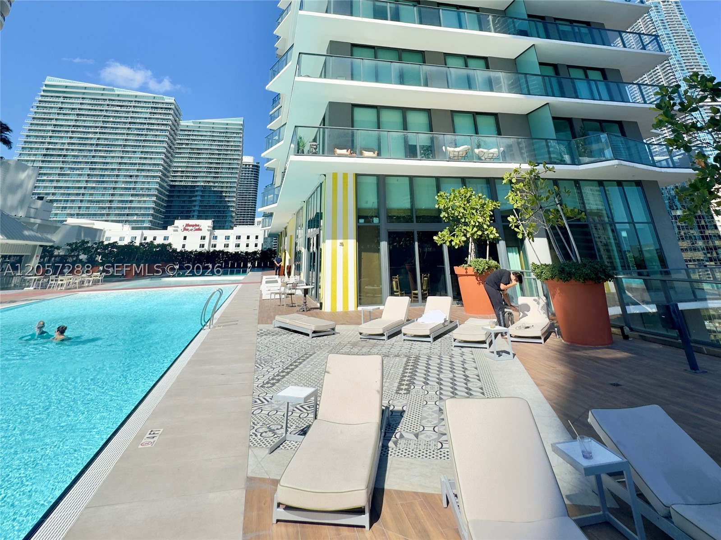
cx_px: 360
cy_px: 270
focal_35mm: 14
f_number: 2.2
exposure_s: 1/932
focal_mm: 2.22
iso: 50
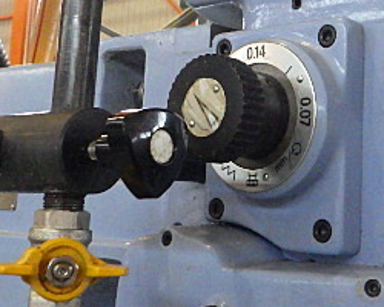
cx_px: 278
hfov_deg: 26.9
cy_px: 68
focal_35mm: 70
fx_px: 796
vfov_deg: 21.6
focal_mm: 5
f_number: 3.5
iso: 500
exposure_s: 1/45
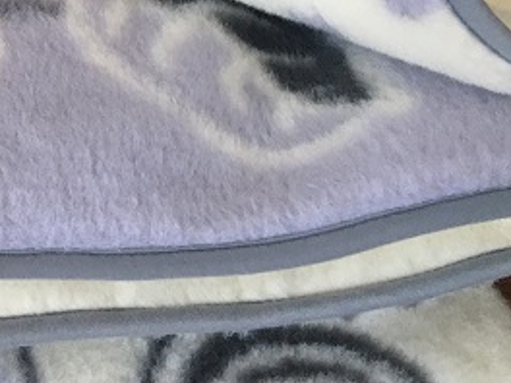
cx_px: -130
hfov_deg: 20.6
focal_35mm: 88
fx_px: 1299
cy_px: 6
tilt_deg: -34.5
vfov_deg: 16.5
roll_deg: -0.9
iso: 50
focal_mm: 4.15
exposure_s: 1/33
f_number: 2.2
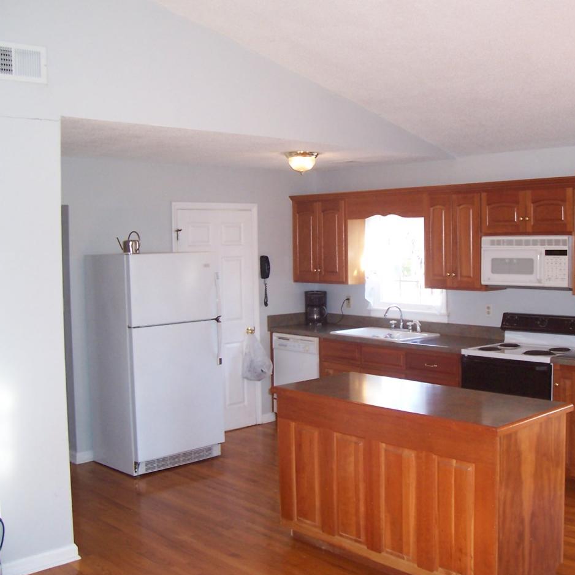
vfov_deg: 40.9
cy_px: 284
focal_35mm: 41
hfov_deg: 40.6
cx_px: 358
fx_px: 771
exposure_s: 1/60
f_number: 2.7
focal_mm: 5.6
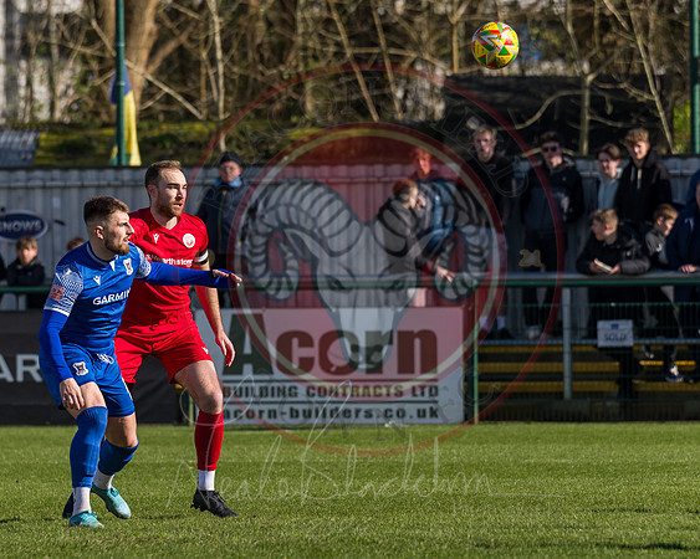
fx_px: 9511
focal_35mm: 459
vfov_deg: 3.4
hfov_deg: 4.2
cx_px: 309
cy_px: 292
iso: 100
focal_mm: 190
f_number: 4
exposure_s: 1/2000
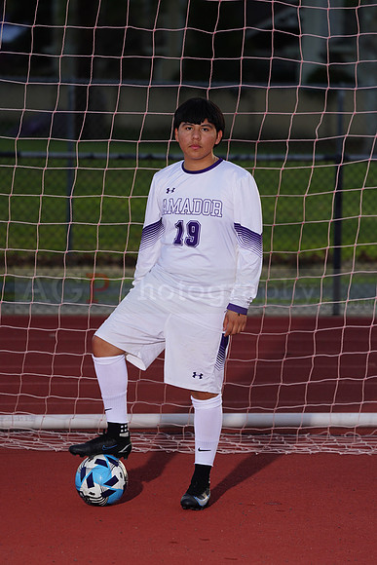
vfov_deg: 9.1
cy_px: 282
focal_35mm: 226
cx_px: 188
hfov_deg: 6.1
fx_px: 3548
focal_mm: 226
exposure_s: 1/250
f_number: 5.6
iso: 320
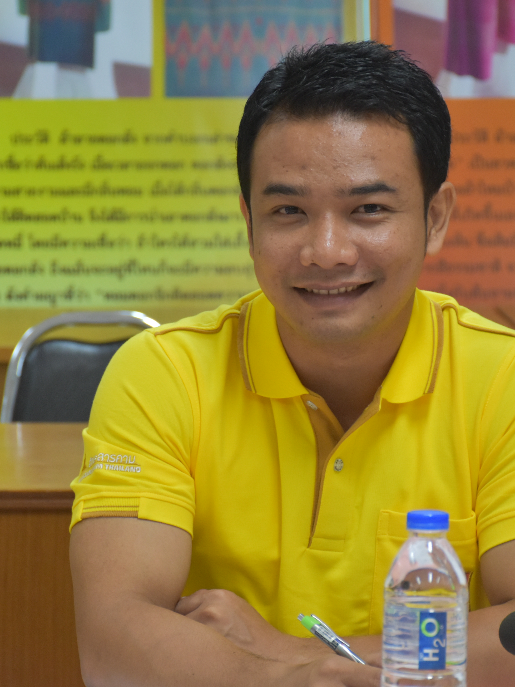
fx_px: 3665
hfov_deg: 8.0
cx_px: 311
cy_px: 344
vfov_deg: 10.7
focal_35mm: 185
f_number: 5.3
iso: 1000
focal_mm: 85
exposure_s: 1/60
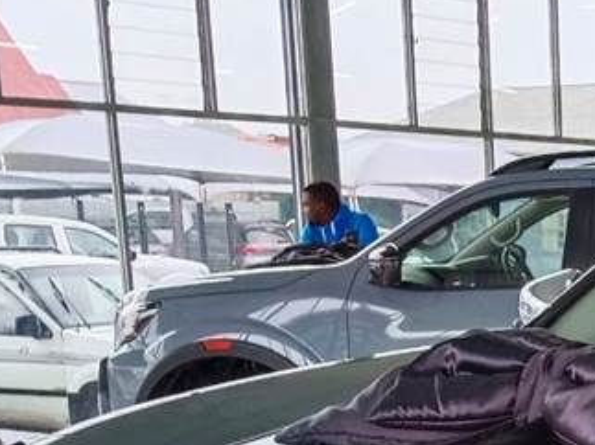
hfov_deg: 19.3
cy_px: 749
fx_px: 1581
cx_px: 816
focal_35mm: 92
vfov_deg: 14.5
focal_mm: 4.84
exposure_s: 1/50
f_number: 1.79
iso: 728
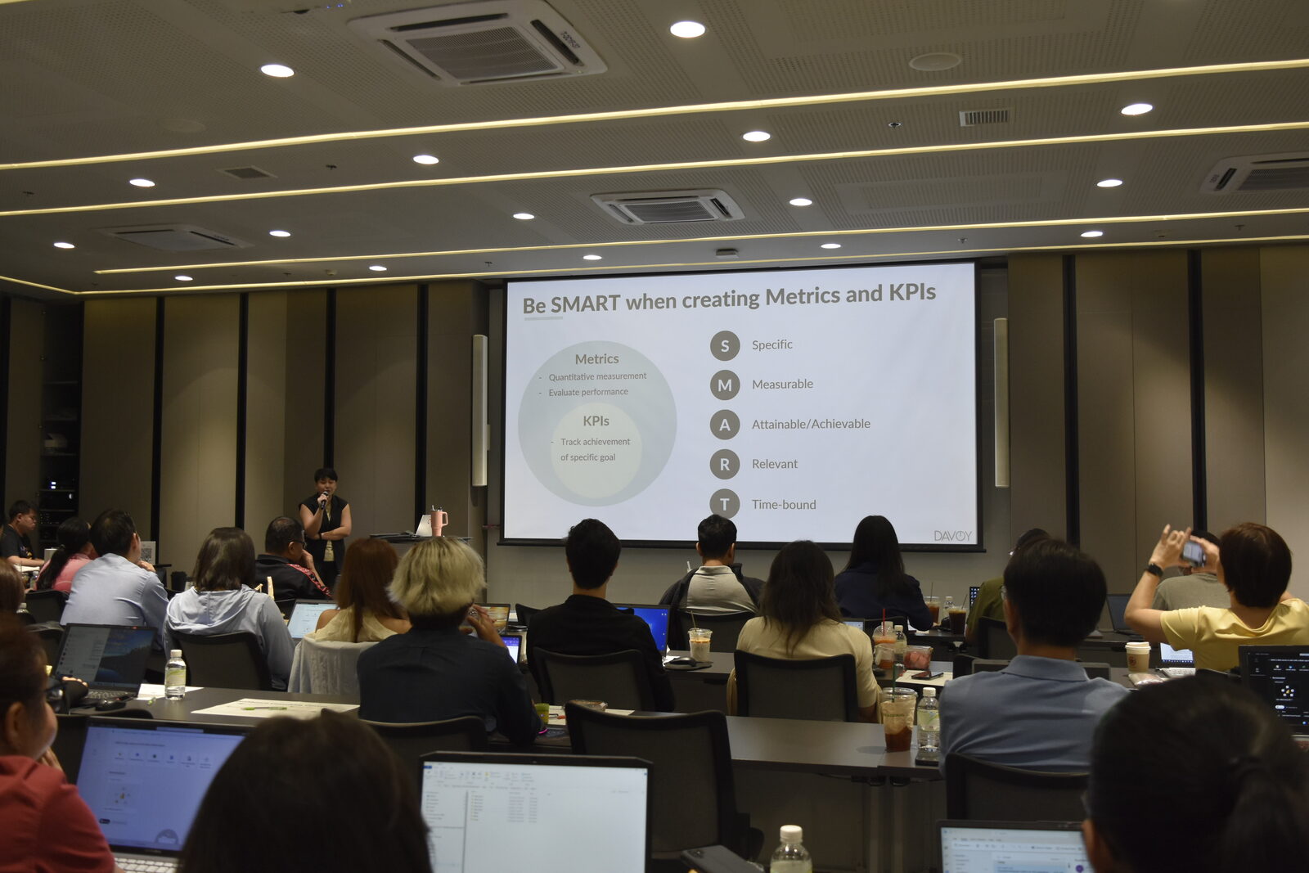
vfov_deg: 38.4
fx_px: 1254
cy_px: 436
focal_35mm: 34
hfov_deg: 55.1
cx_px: 654
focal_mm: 23
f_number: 4.5
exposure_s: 1/80
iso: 800
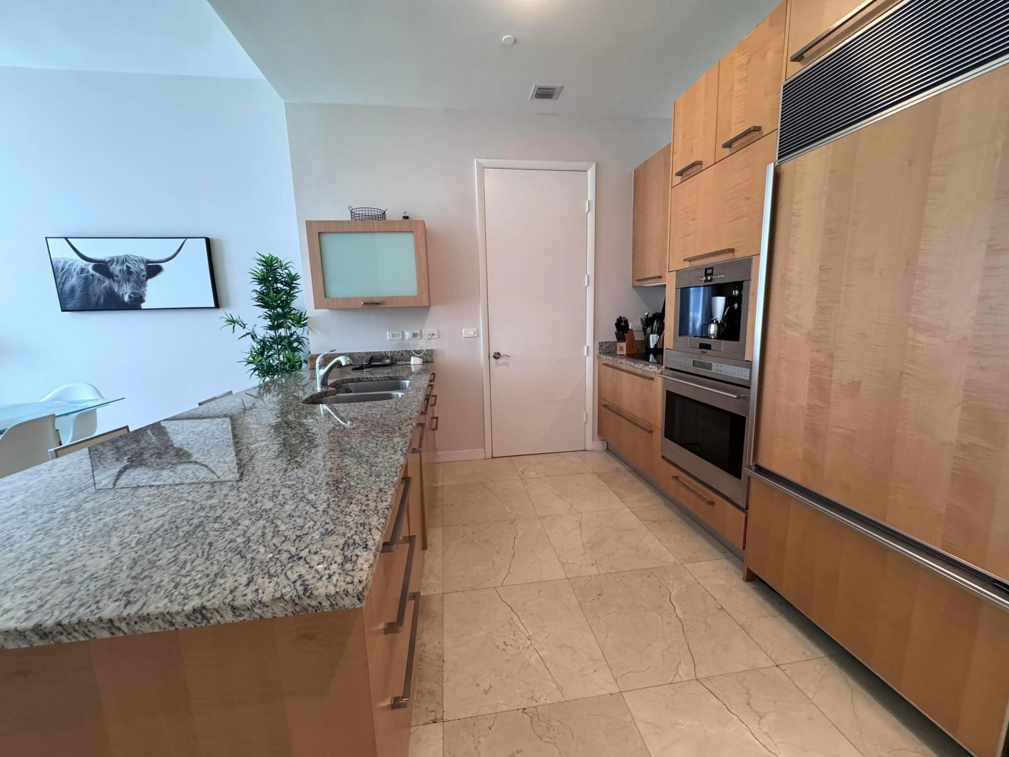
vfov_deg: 85.7
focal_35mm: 14
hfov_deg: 102.1
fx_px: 408
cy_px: 378
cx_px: 504
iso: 250
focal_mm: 2.22
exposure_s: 1/120
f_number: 2.2
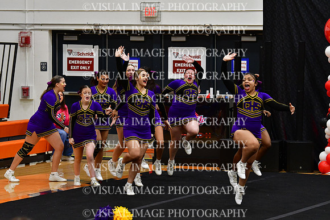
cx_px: 165
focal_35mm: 180
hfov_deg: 11.4
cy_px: 110
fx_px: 1650
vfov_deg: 7.6
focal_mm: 120
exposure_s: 1/500
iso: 4000
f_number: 4
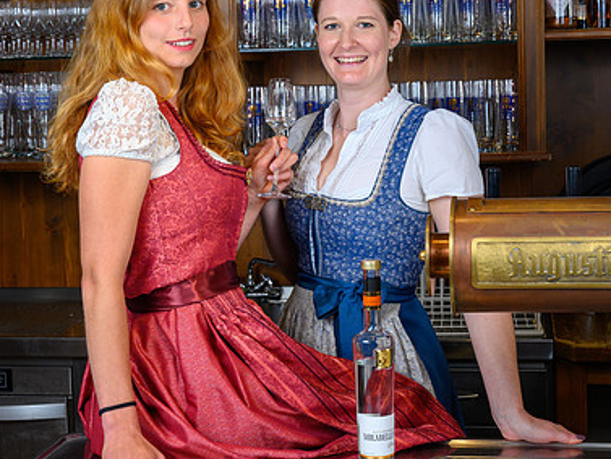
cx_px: 254
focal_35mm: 71
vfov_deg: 20.7
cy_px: 188
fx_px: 1254
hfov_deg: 27.4
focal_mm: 48
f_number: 8
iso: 800
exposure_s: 1/60
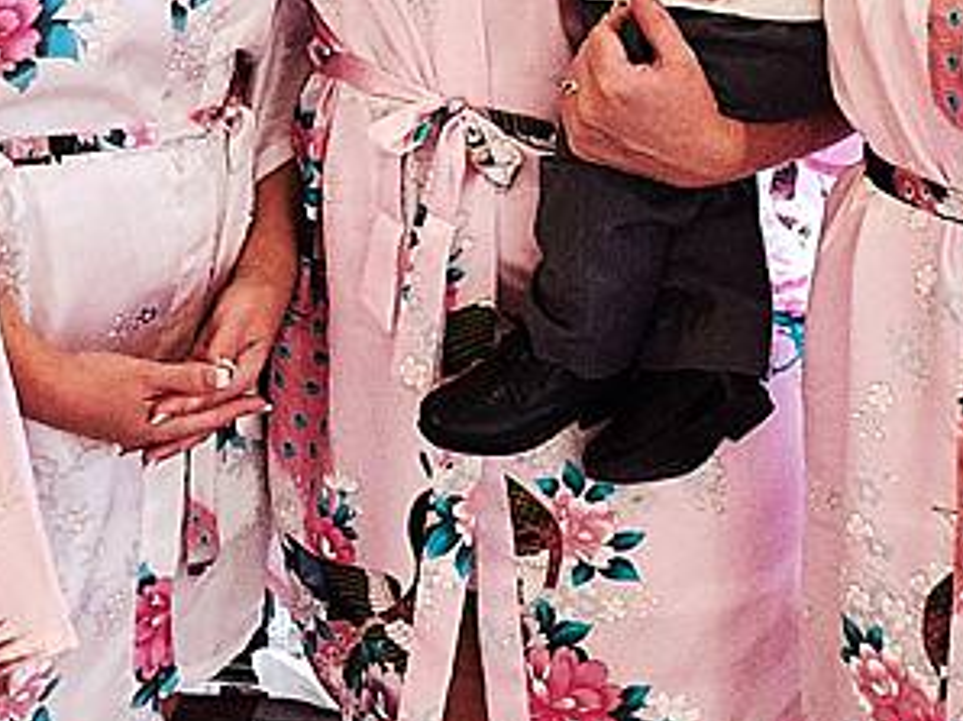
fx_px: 3141
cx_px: 97
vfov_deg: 12.8
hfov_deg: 17.2
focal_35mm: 113
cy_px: -116
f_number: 2.5
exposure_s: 1/160
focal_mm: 23
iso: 6400
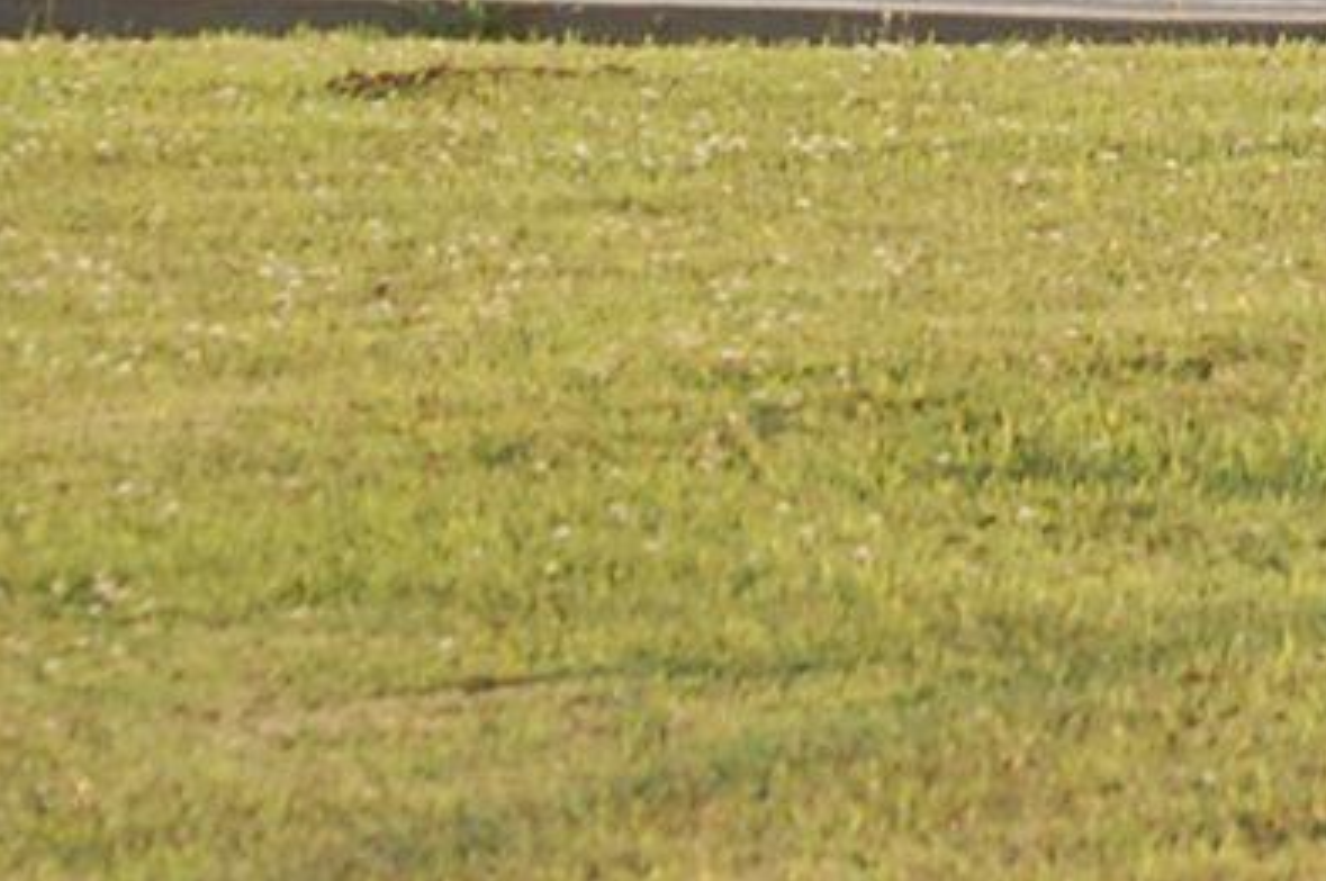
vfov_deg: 2.6
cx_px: 2773
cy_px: -1235
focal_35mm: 516
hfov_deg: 4.0
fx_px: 18982
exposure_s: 1/500
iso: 400
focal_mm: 60
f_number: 5.6
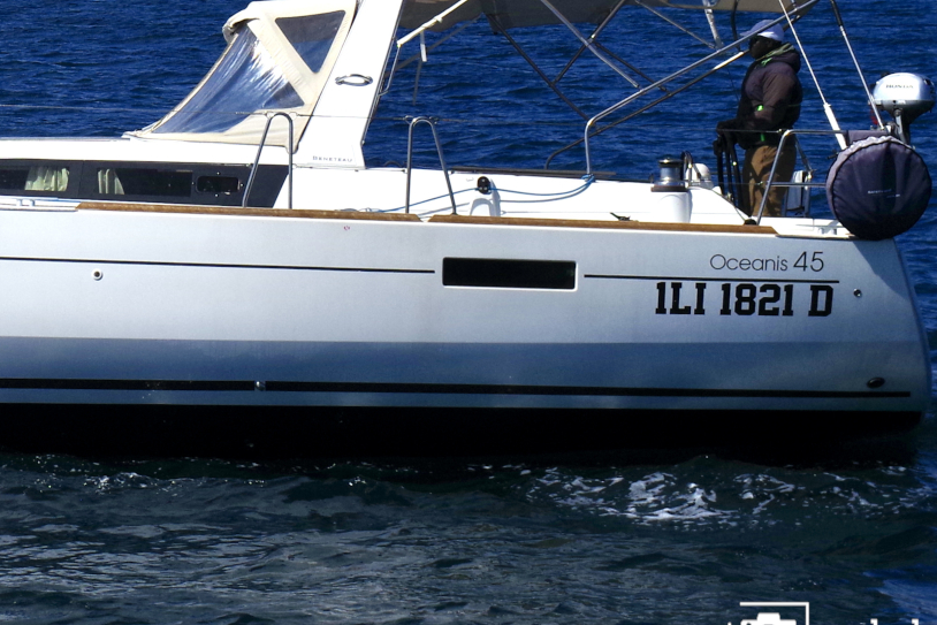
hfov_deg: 12.8
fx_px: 4096
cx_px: -112
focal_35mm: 157
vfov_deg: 8.6
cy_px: -91
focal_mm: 39
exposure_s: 1/1250
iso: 200
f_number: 11
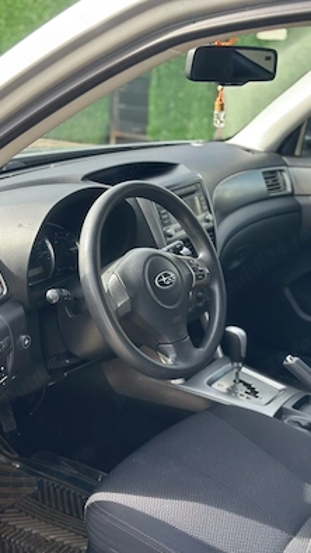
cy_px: 279
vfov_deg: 39.2
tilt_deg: -19.7
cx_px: 185
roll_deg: -3.0
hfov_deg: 22.6
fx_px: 777
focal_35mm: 53
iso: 80
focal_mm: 6.86
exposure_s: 1/843
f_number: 1.78
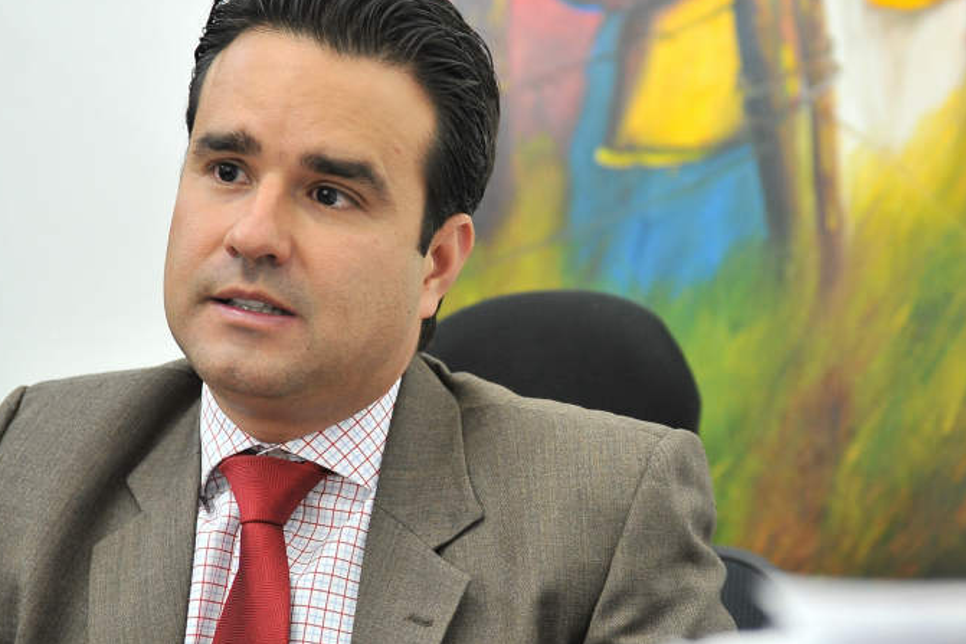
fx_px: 1770
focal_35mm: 66
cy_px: 407
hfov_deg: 30.4
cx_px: 354
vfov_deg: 20.6
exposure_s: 1/60
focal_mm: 45
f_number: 2.8
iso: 1250
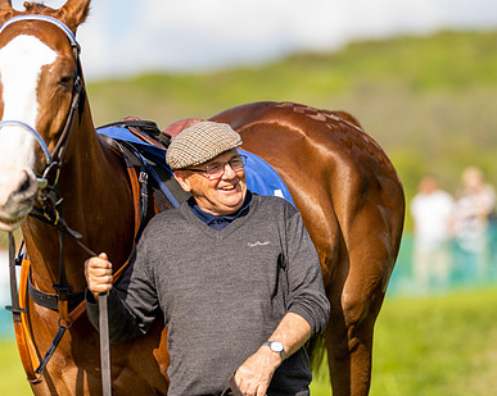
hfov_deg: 7.8
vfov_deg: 6.2
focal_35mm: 248
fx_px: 3645
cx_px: 135
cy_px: 233
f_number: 1.8
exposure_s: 1/2000
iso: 50
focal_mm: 135
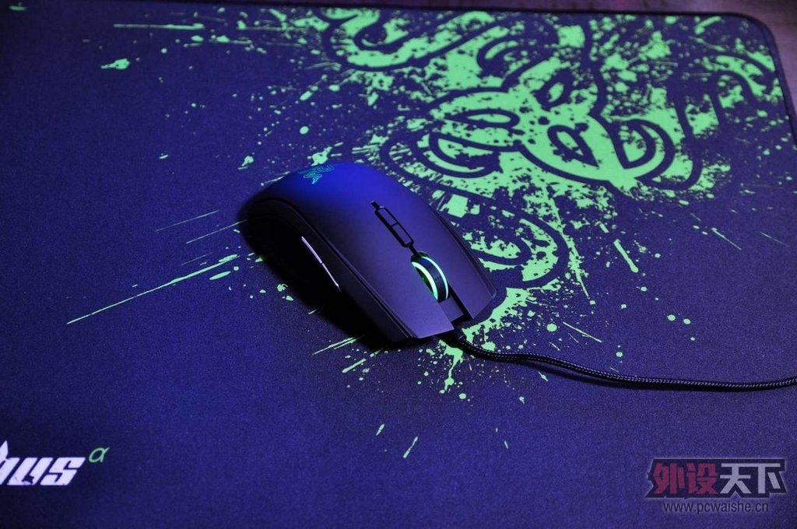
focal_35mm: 102
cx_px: 398
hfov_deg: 20.0
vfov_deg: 13.4
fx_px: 2255
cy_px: 264
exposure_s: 1
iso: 250
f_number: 5.6
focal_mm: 68
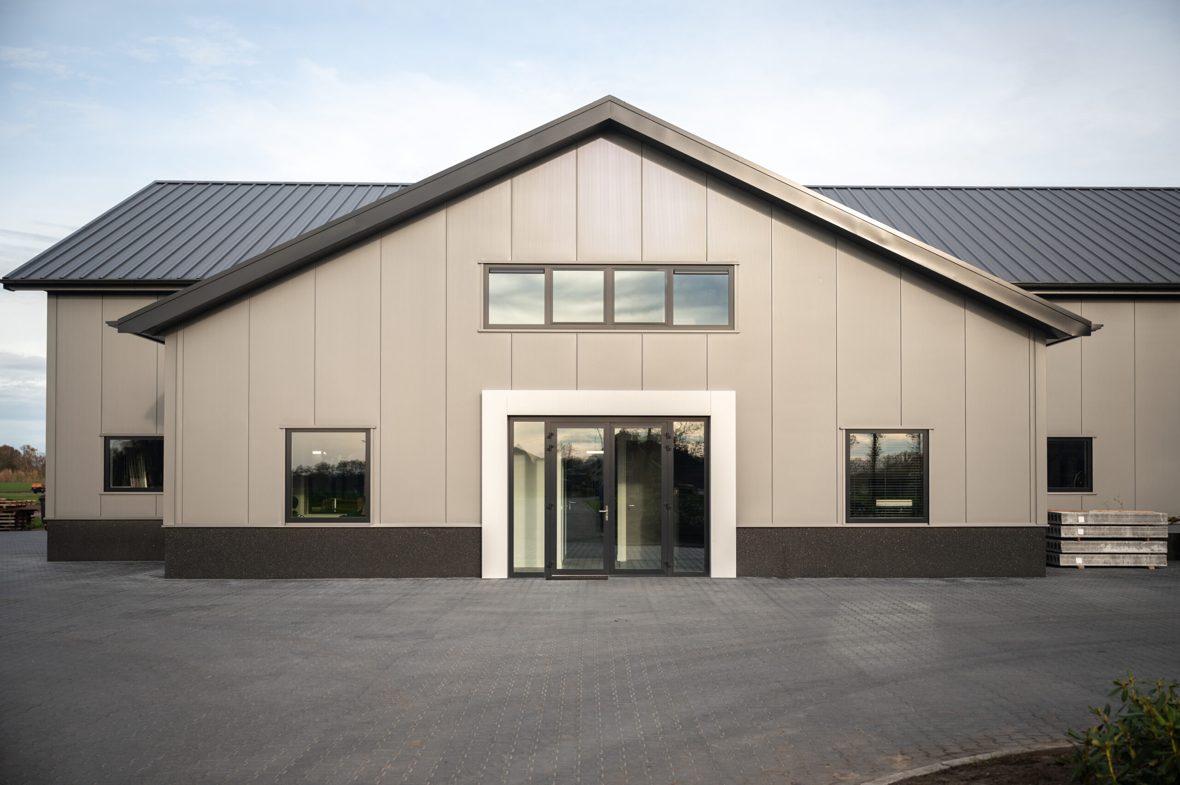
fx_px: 1212
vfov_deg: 35.9
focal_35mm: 37
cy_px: 392
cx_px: 590
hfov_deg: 51.9
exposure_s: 1/200
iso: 50
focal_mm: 37
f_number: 2.8
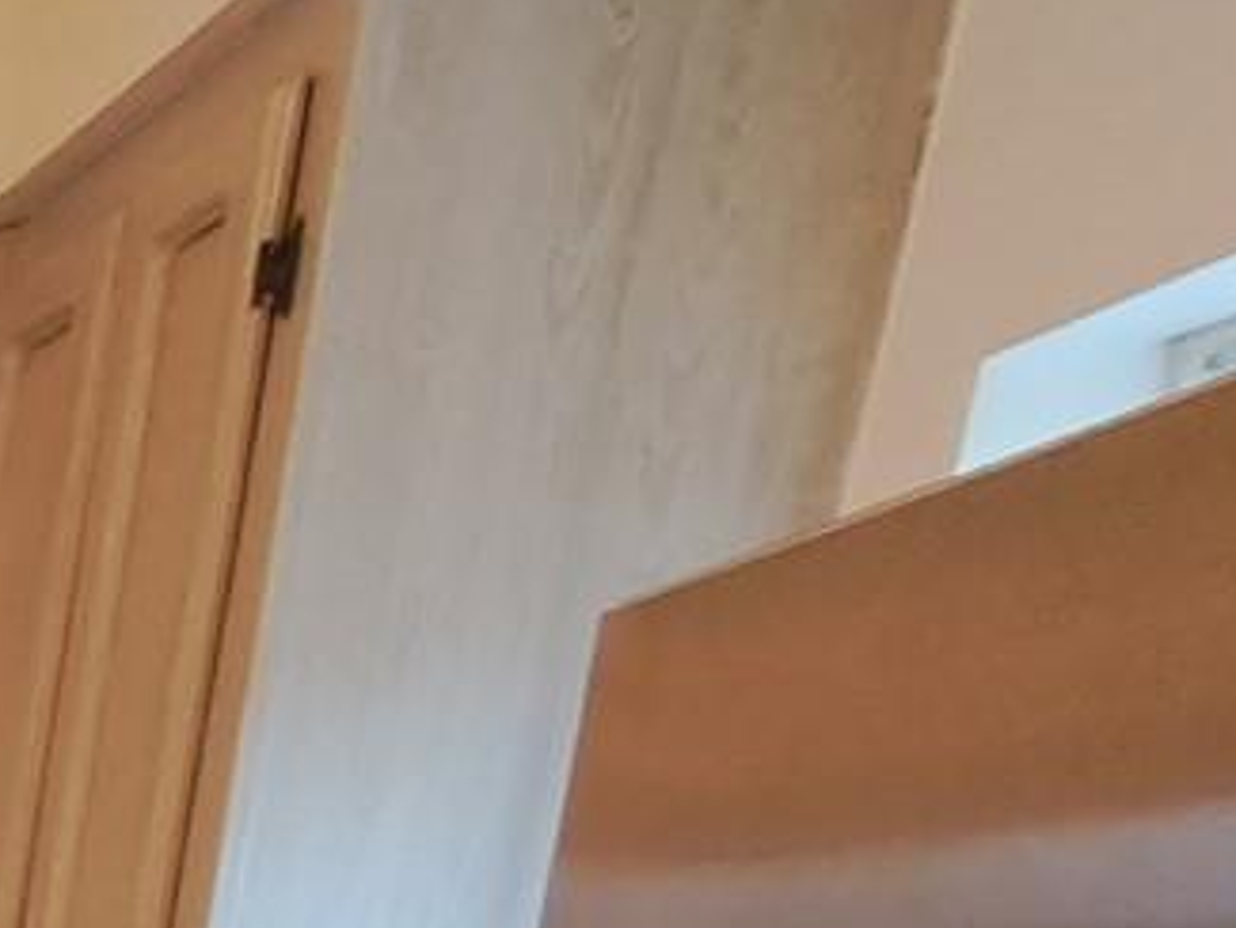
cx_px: -2617
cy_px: 2145
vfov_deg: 13.7
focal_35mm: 82
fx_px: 2929
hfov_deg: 11.0
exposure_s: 1/40
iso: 160
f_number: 2.2
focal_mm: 1.74
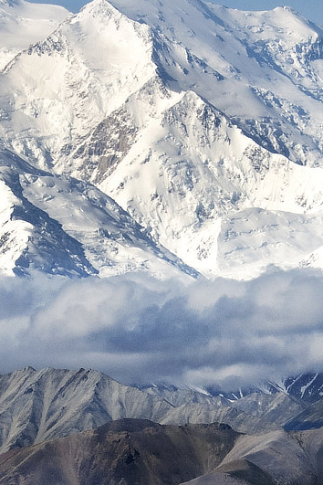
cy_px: 390
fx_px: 5827
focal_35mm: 433
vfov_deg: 4.8
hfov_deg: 3.2
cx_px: 180
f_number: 18
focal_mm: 80
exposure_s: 1/400
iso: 400
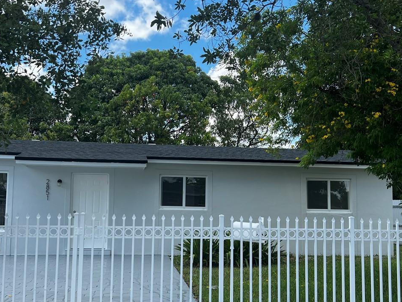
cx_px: 200
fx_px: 511
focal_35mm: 44
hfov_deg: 42.9
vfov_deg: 32.9
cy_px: 165
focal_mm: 5.7
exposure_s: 1/1597
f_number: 1.5
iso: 50
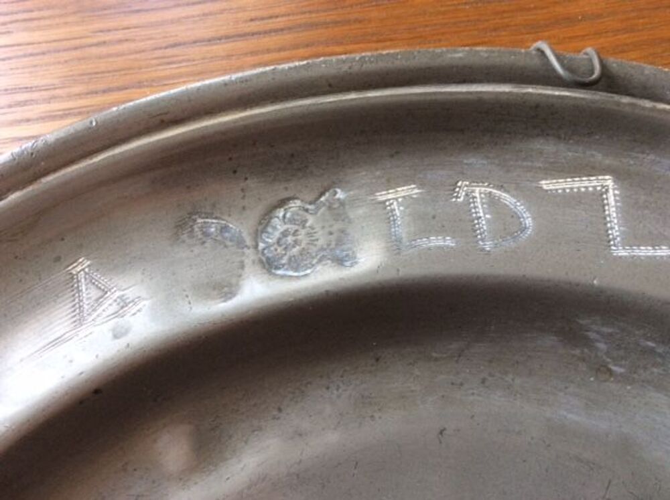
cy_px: 250
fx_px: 618
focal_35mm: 32
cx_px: 335
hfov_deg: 56.9
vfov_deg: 44.1
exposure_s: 1/25
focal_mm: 3.3
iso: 80
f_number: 2.4
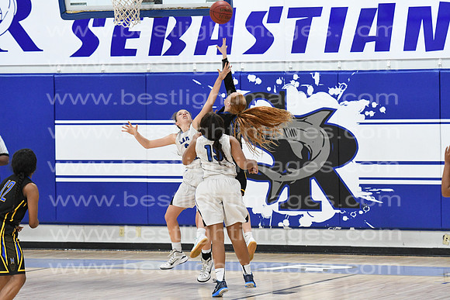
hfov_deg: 10.2
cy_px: 150
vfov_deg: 6.8
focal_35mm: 202
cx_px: 225
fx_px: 2532
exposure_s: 1/640
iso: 5000
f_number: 3.5
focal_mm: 135
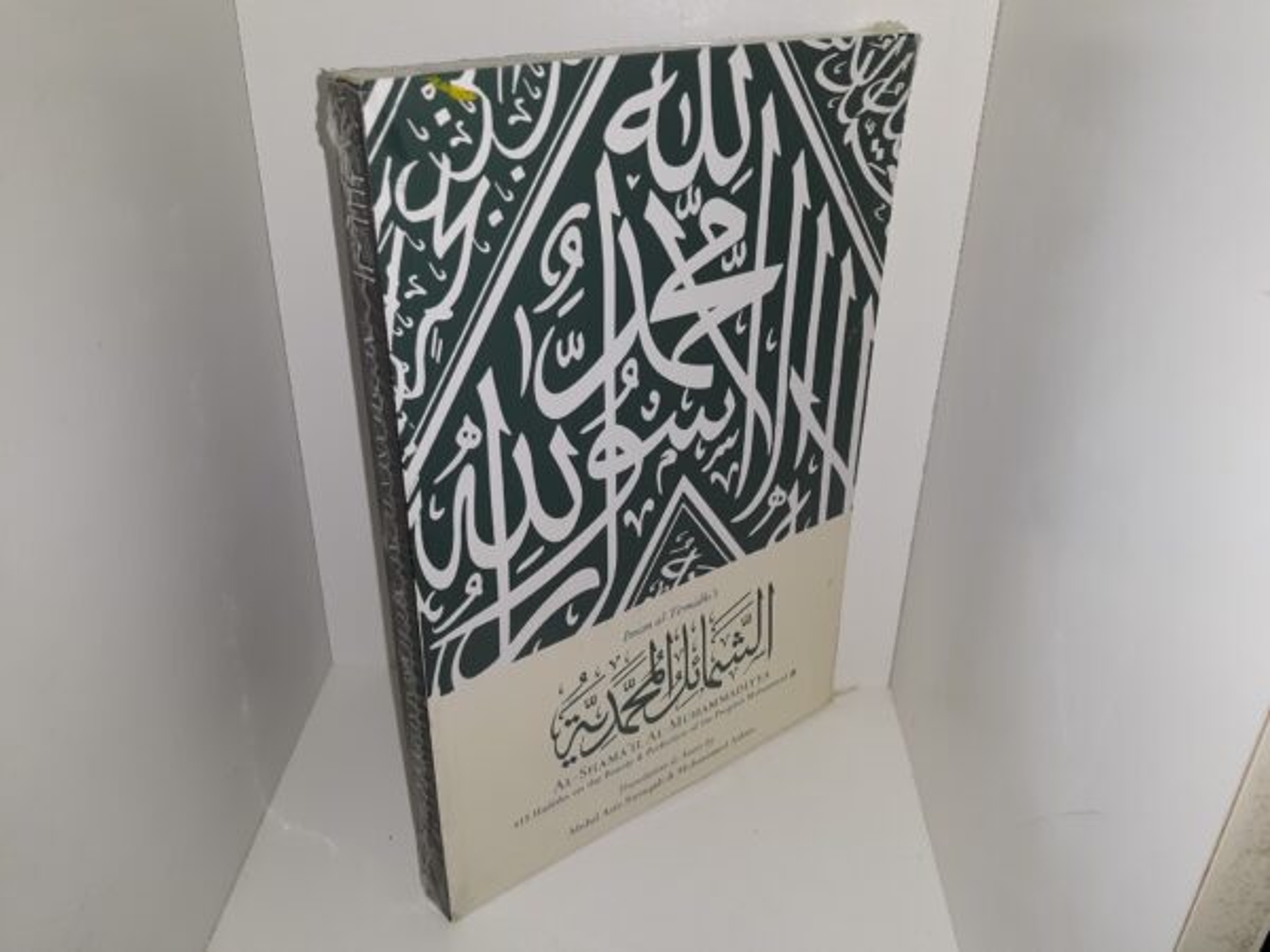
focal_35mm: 28
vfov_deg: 49.7
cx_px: 635
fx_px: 1027
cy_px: 476
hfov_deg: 63.4
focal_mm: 3.7
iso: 40
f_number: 1.7
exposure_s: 1/172
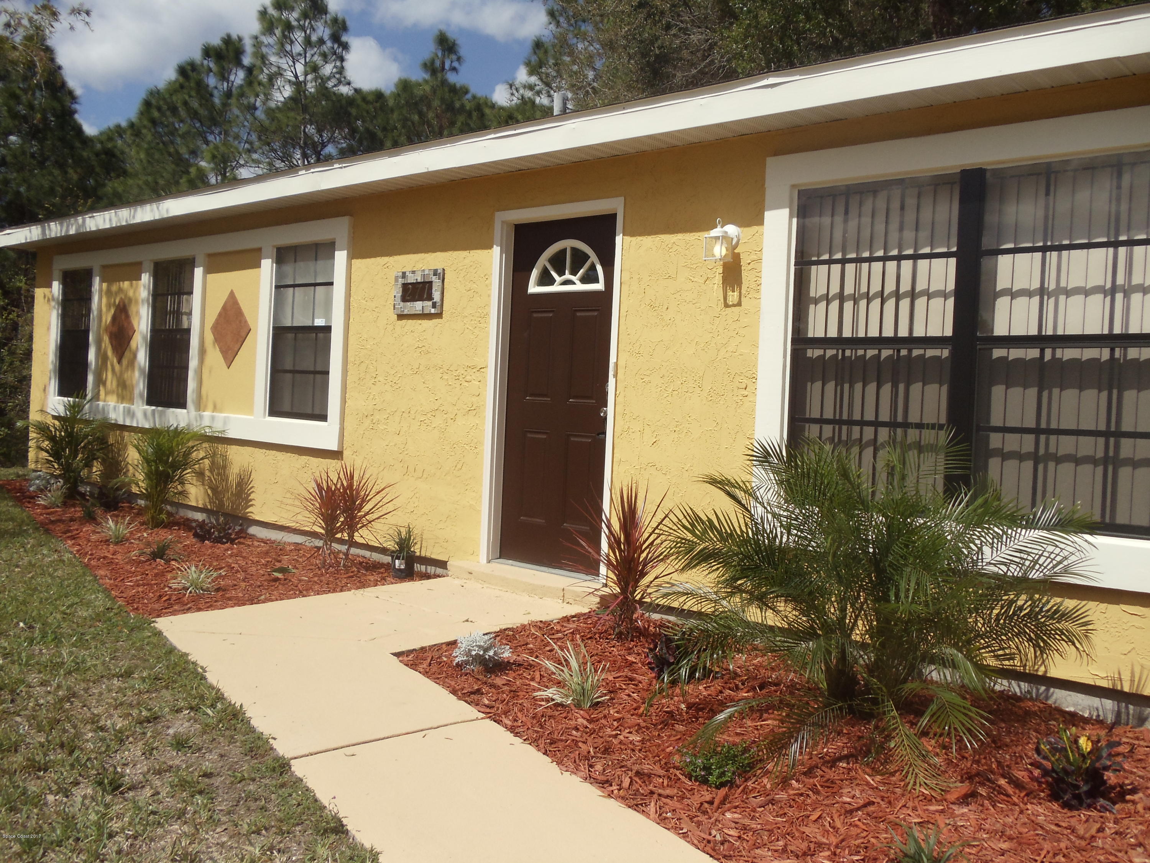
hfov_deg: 42.9
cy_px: 432
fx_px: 1462
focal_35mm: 44
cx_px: 575
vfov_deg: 32.9
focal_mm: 6
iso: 100
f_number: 7.1
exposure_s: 1/500
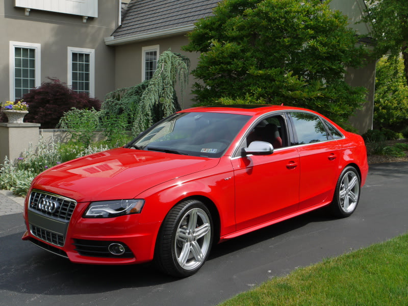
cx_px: 204
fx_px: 471
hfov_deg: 46.8
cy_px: 153
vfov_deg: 36.0
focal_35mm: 40
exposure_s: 1/200
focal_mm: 20
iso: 125
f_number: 8
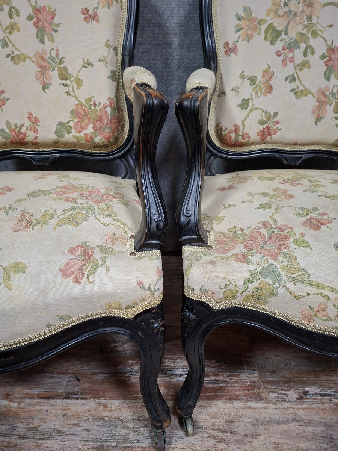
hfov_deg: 58.9
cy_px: 226
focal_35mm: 23
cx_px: 169
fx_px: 299
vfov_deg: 73.9
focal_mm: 5.54
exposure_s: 1/25
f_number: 1.8
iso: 500
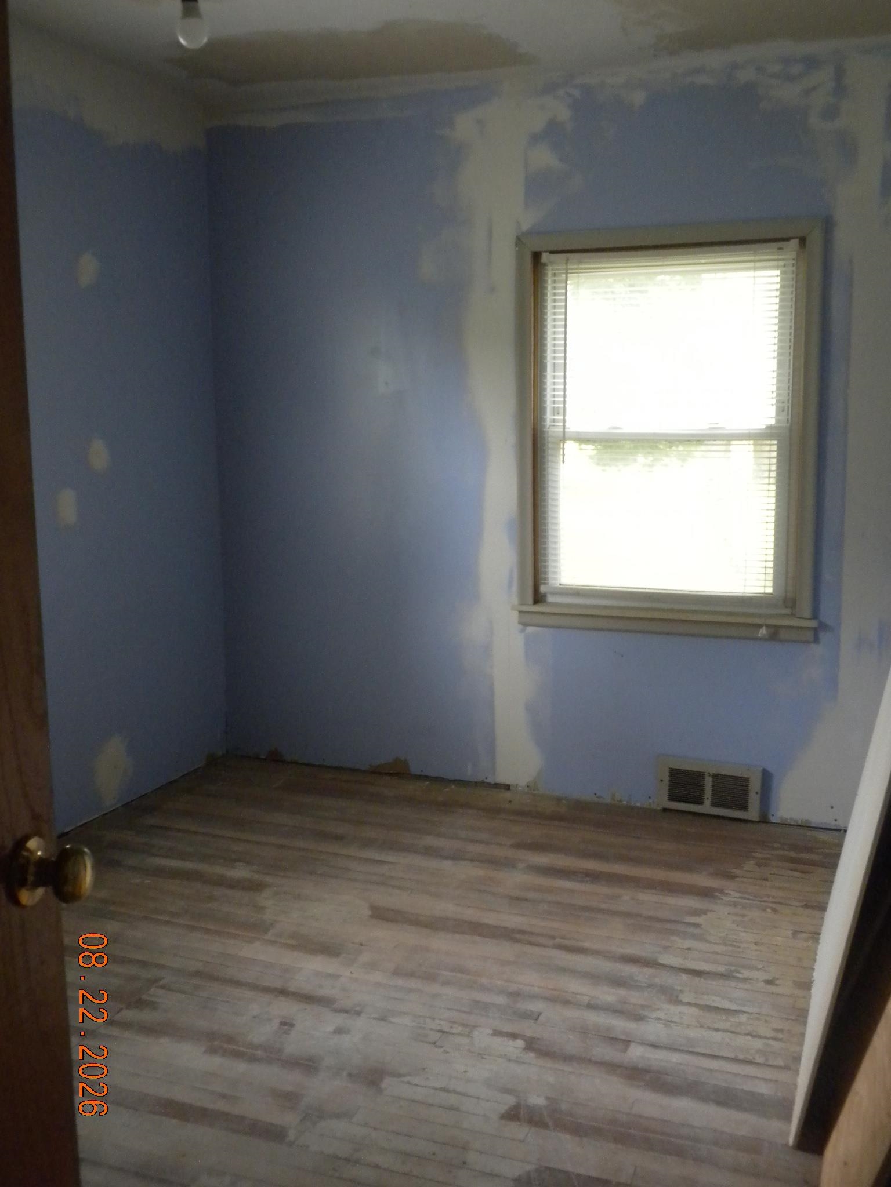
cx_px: 446
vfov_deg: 50.1
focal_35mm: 37
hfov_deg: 38.7
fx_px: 1270
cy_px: 594
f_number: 3.5
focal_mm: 6.6
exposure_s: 1/47.2
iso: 400
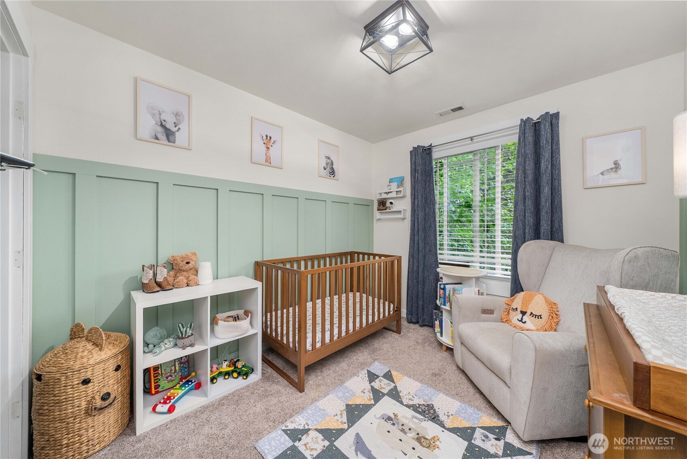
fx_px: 229
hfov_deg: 112.6
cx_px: 344
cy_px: 230
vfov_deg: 90.1
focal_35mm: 12
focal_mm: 12
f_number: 8
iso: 1000
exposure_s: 1/4
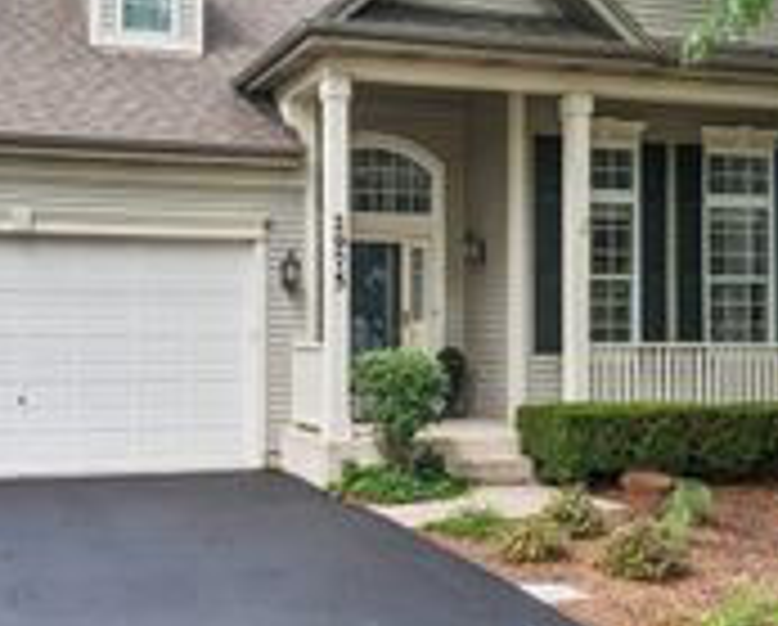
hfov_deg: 39.7
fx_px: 1061
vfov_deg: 32.8
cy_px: 304
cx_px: 243
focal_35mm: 46
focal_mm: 17
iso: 400
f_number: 11
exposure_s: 1/160
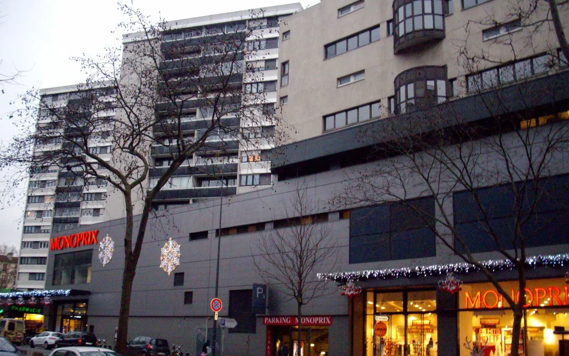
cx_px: 288
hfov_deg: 49.3
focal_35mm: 40
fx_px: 620
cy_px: 191
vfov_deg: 32.0
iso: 400
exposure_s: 1/50
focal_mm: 6.2
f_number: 2.8
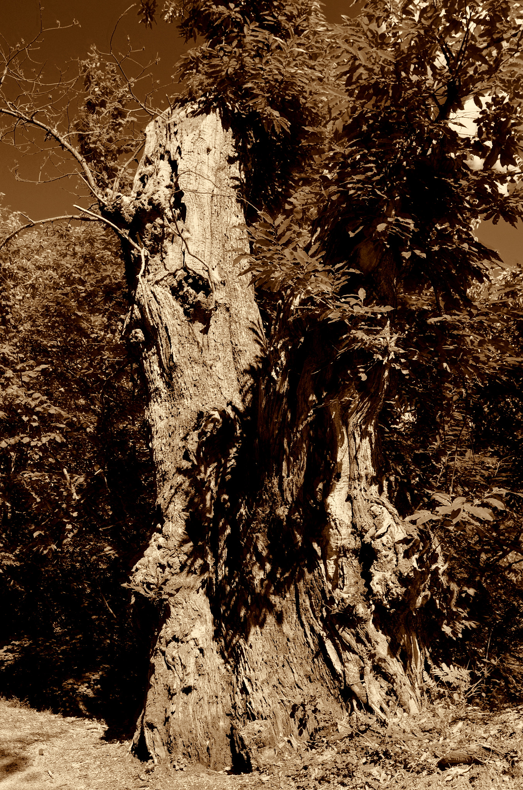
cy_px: 395
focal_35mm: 32
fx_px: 690
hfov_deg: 41.5
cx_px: 262
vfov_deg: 59.6
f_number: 5.6
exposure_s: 1/125
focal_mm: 21
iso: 200
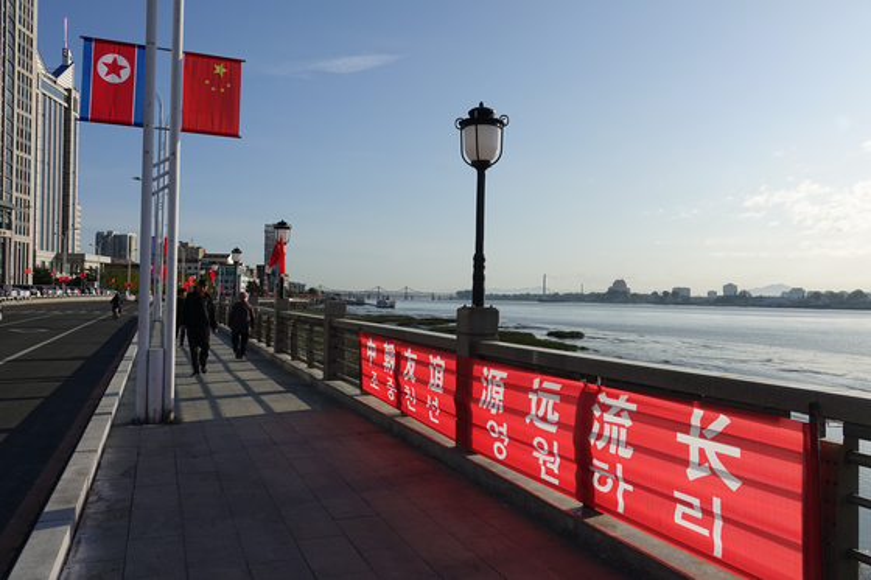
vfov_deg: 46.4
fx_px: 677
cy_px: 290
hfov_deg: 65.5
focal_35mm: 28
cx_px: 436
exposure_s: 1/1000
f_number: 4.5
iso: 100
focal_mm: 10.38
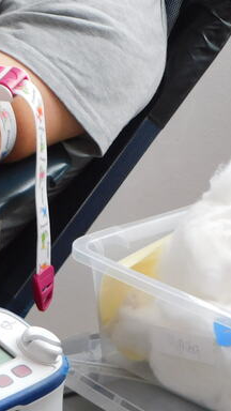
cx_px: -161
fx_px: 2755
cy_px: 267
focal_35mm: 253
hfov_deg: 4.8
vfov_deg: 8.5
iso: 125
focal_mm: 17.6
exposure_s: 1/50
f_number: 4.6
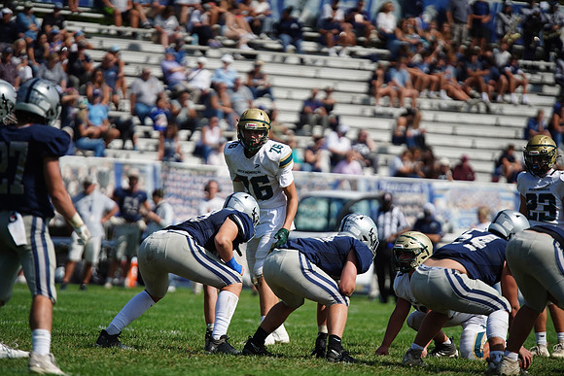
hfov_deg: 6.9
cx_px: 282
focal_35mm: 300
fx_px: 4701
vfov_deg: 4.6
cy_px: 188
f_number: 2.8
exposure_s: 1/8000
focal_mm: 300
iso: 400
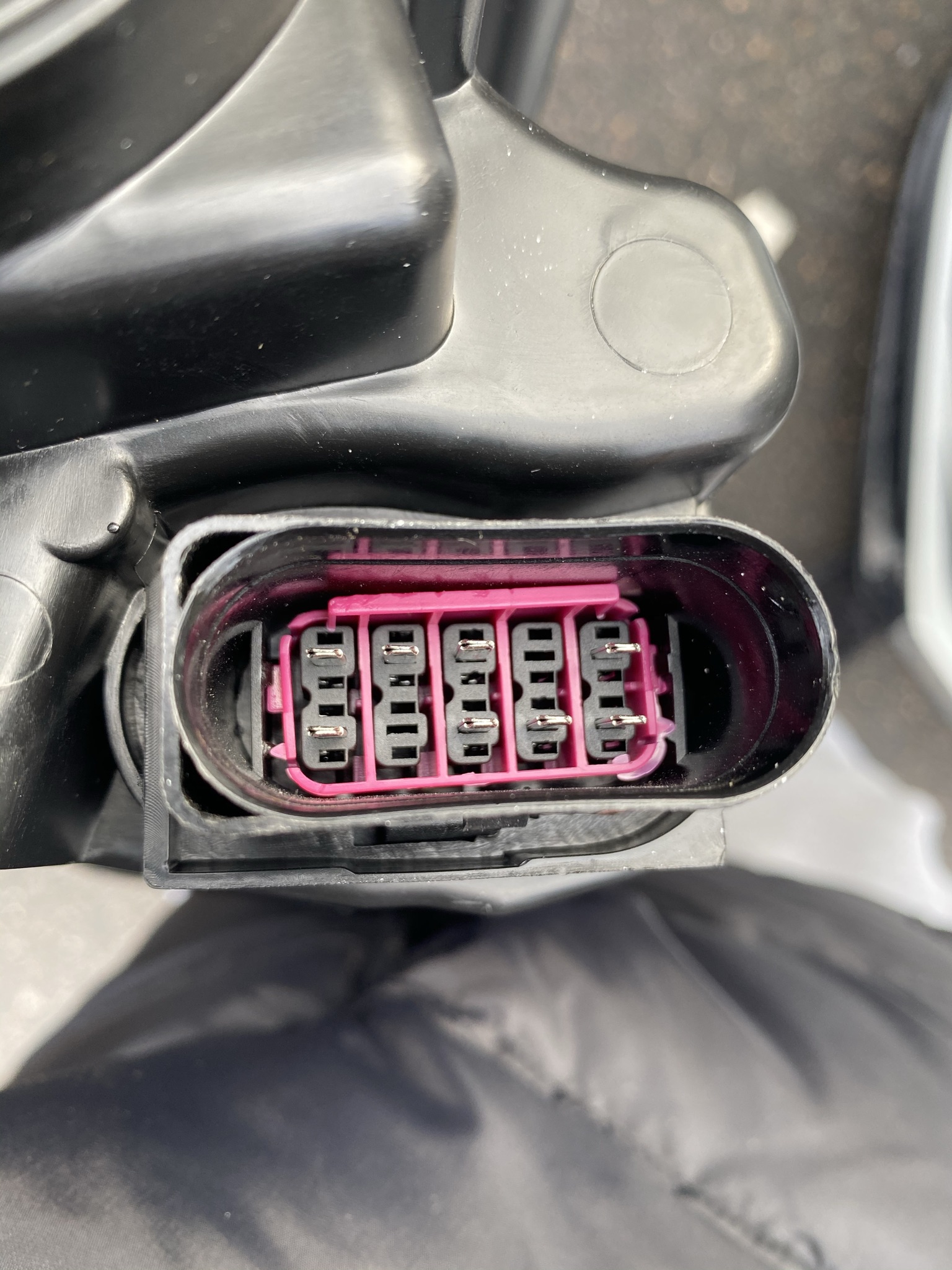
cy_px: 635
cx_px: 476
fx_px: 953
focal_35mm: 26
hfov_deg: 53.1
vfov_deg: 67.3
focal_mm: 4.25
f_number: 1.8
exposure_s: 1/121
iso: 80
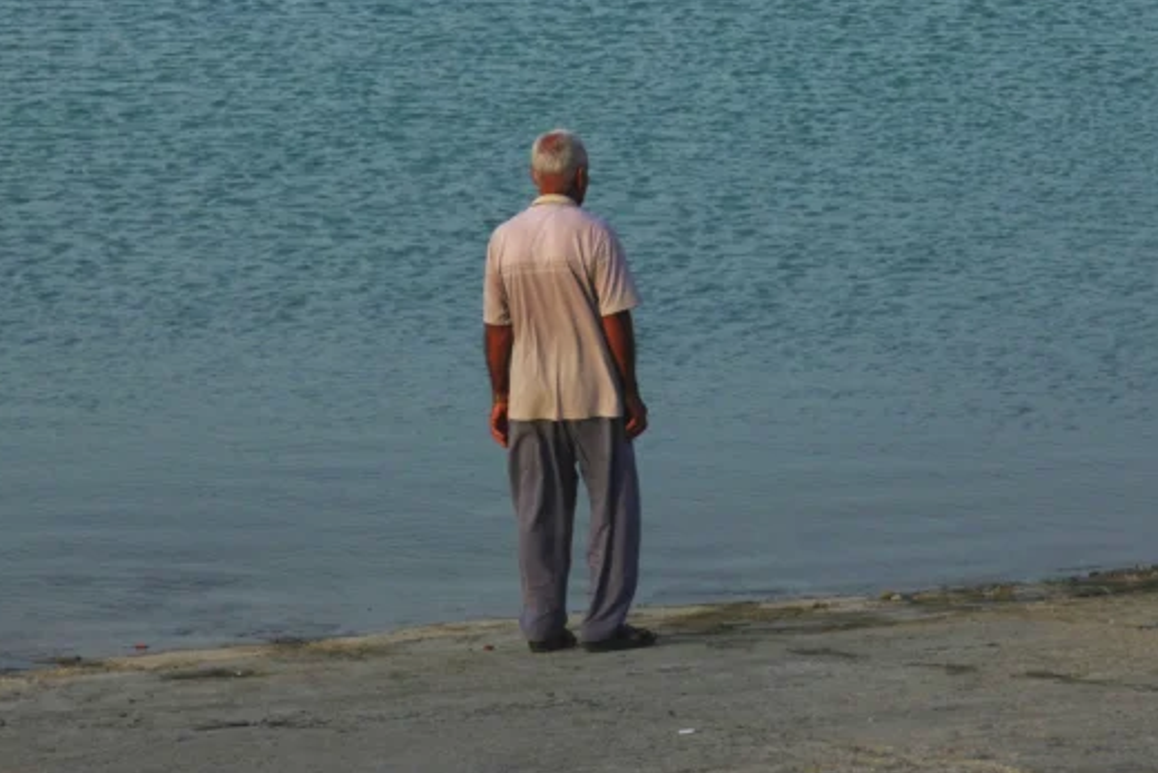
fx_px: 4826
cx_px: 430
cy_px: -20
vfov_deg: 9.1
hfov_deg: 13.7
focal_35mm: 150
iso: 320
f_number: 16
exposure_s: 1/250
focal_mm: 65
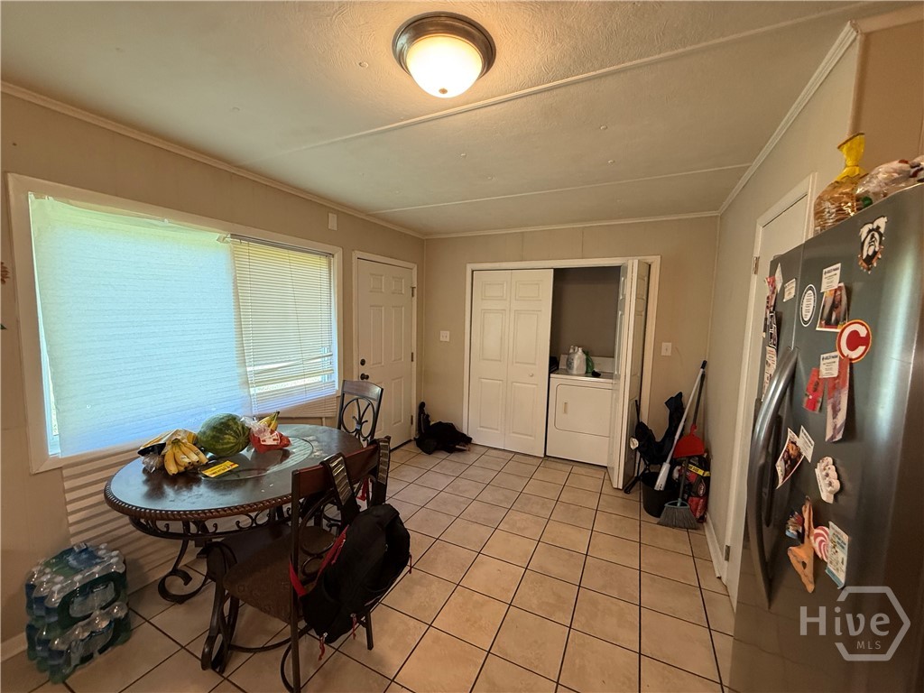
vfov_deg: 85.7
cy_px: 346
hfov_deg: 102.1
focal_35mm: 14
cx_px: 462
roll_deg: -1.2
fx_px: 374
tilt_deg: -4.1
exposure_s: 1/60
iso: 250
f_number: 2.2
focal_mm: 2.22
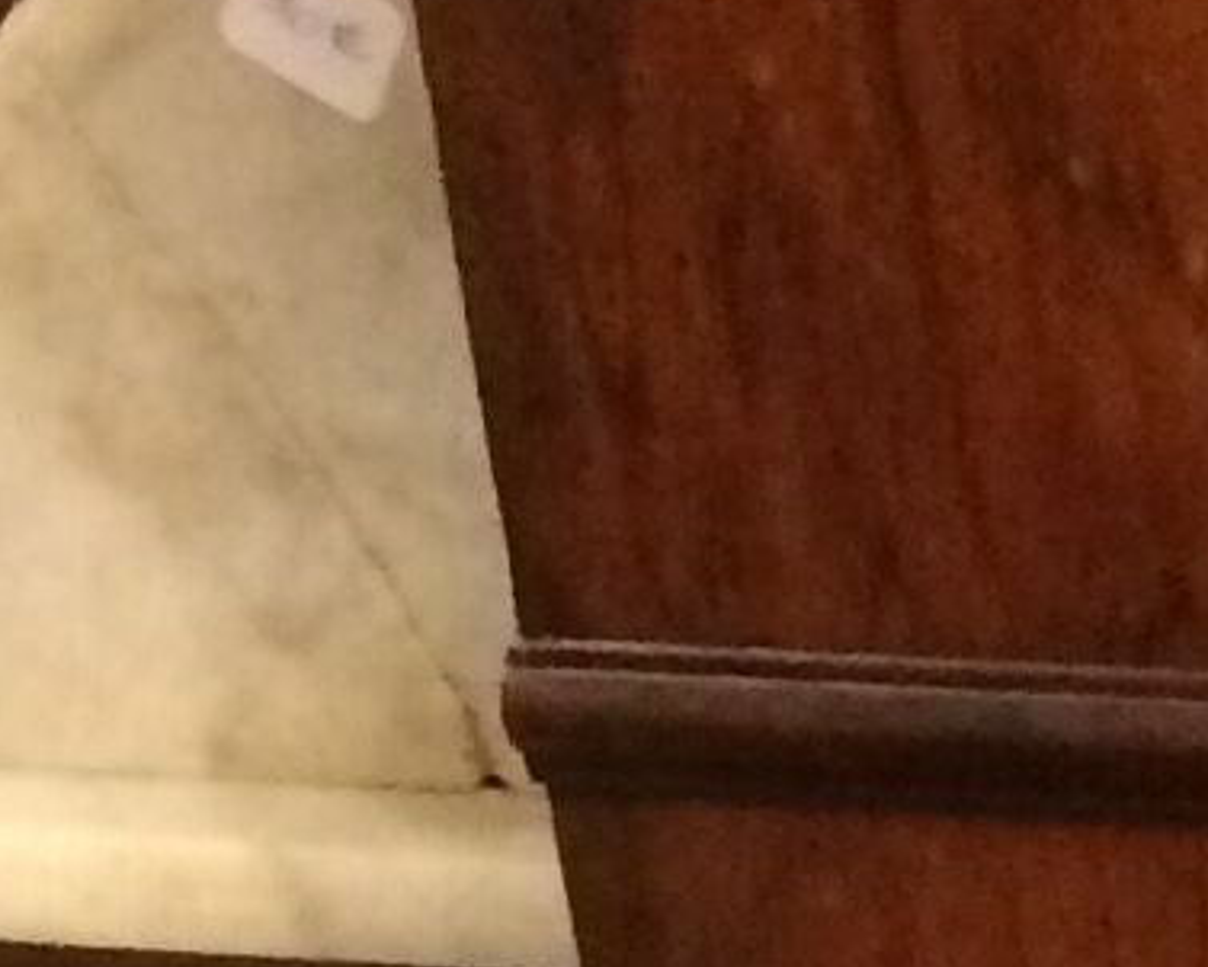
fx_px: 8764
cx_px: 2499
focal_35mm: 245
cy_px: 4204
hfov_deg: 7.5
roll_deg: +1.7
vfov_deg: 5.4
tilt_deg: -36.8
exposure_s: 1/33
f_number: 2.2
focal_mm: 4.15
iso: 320
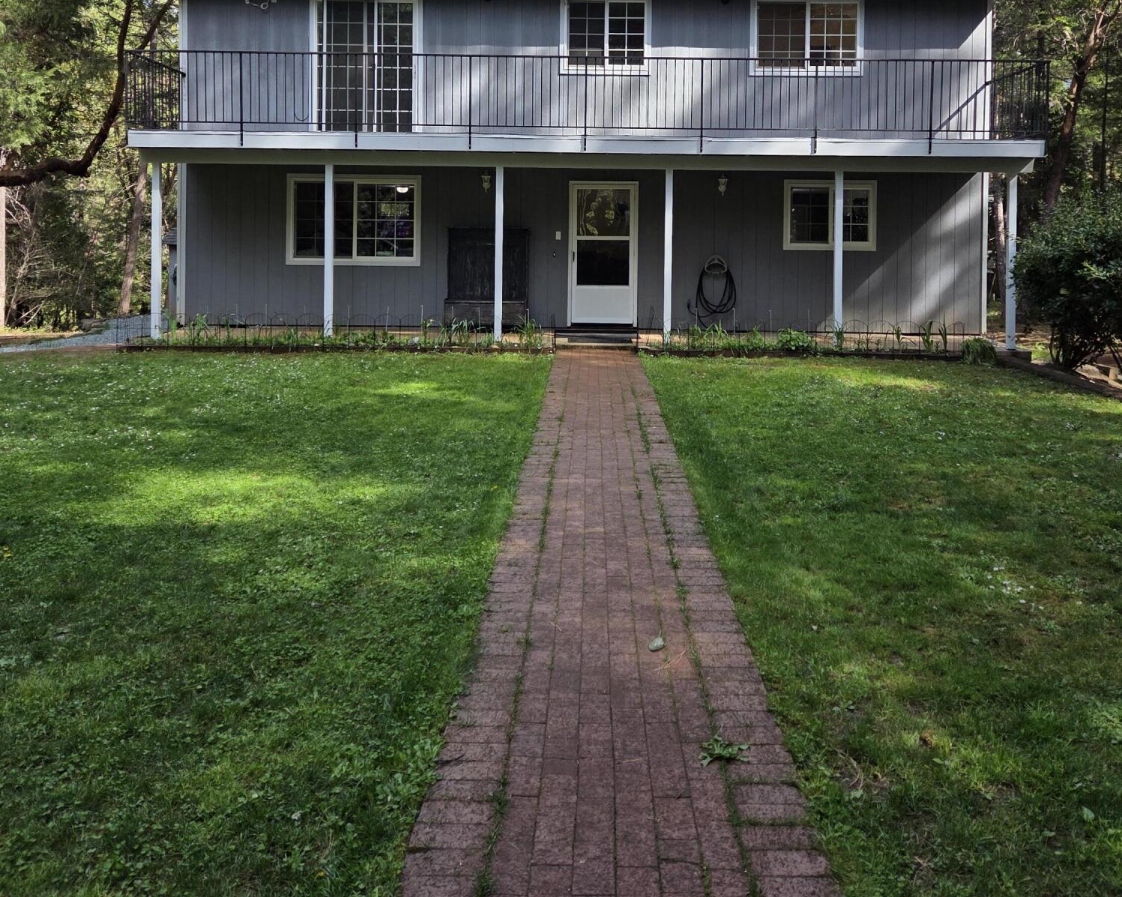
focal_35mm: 30
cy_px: 256
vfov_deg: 47.2
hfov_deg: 58.8
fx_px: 996
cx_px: 561
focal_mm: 5.4
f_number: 1.8
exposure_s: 1/1457
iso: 80
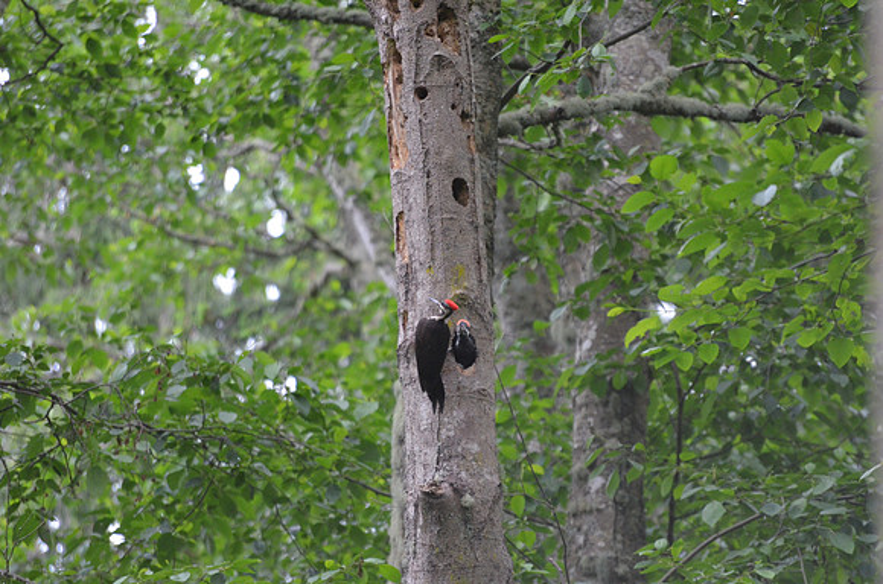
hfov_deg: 4.6
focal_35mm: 450
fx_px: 11013
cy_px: 292
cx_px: 442
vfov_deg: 3.0
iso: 2200
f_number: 5.6
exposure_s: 1/500
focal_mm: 300
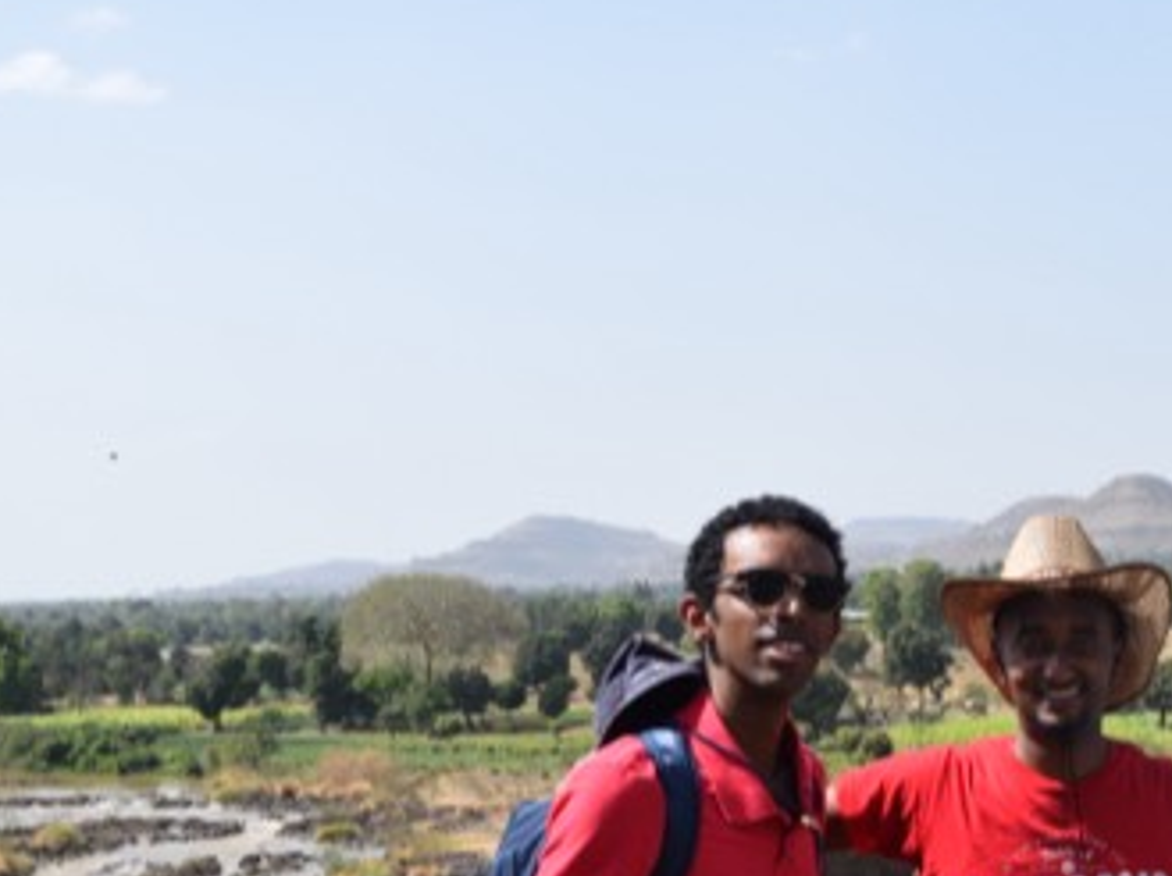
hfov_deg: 26.5
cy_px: 705
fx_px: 2469
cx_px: 830
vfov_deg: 19.9
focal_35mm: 73
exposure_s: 1/400
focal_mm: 26
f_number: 10
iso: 200
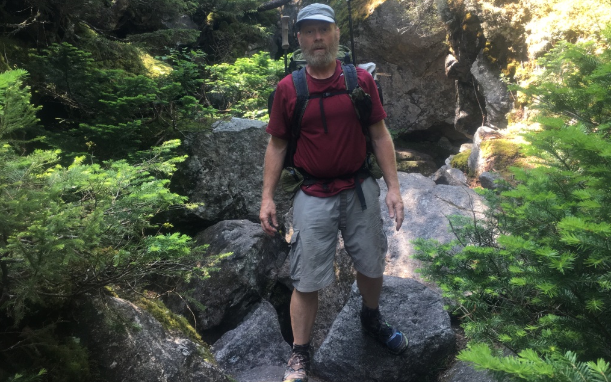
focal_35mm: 31
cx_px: 306
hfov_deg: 61.2
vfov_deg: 40.5
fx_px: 516
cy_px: 156
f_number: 2.2
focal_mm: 4.15
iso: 40
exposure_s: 1/120
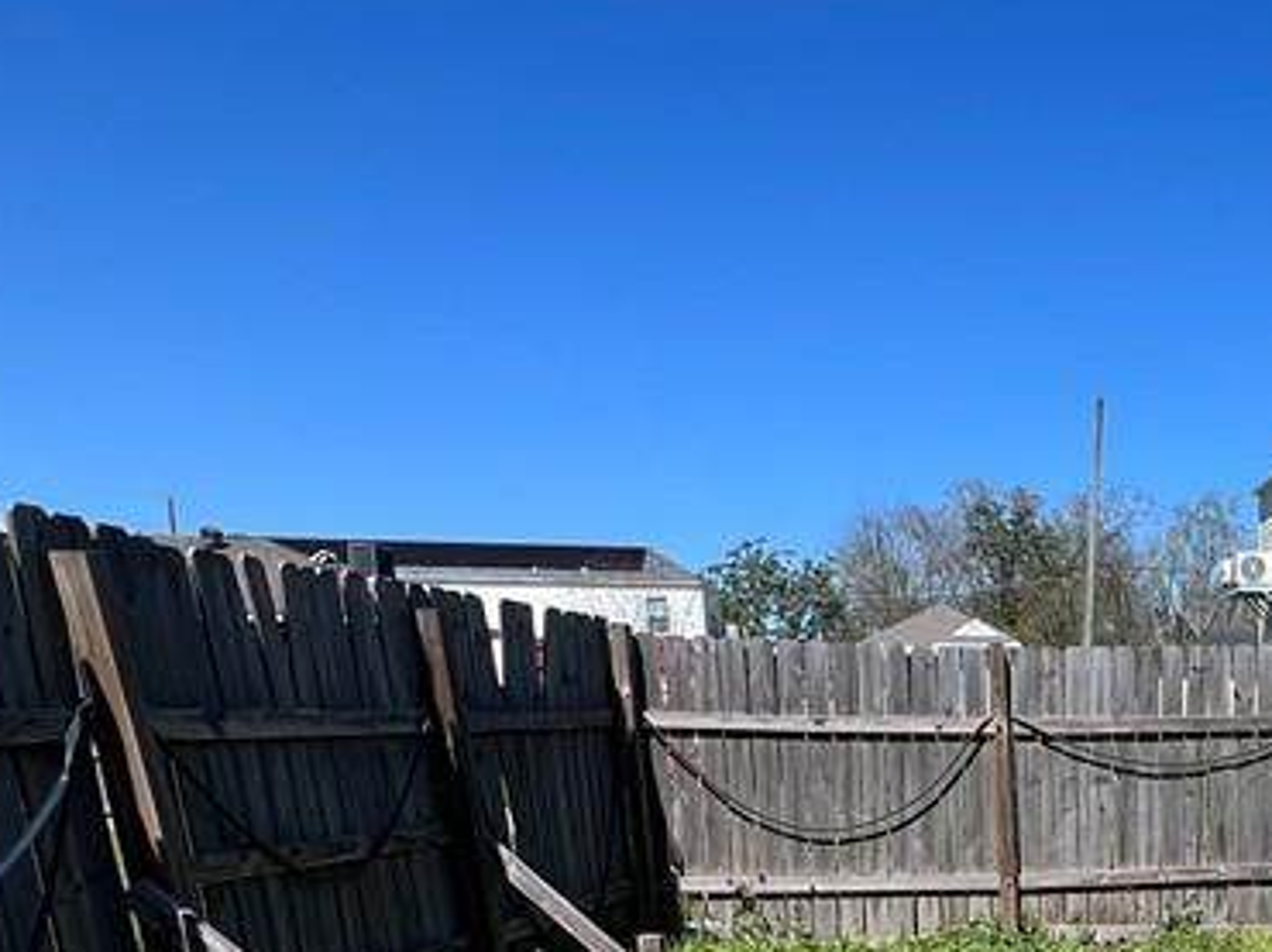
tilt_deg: -11.9
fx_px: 1322
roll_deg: +0.2
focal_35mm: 36
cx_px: 1324
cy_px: 1028
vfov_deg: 34.6
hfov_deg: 42.8
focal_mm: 1.57
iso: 32
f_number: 1.8
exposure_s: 1/1727
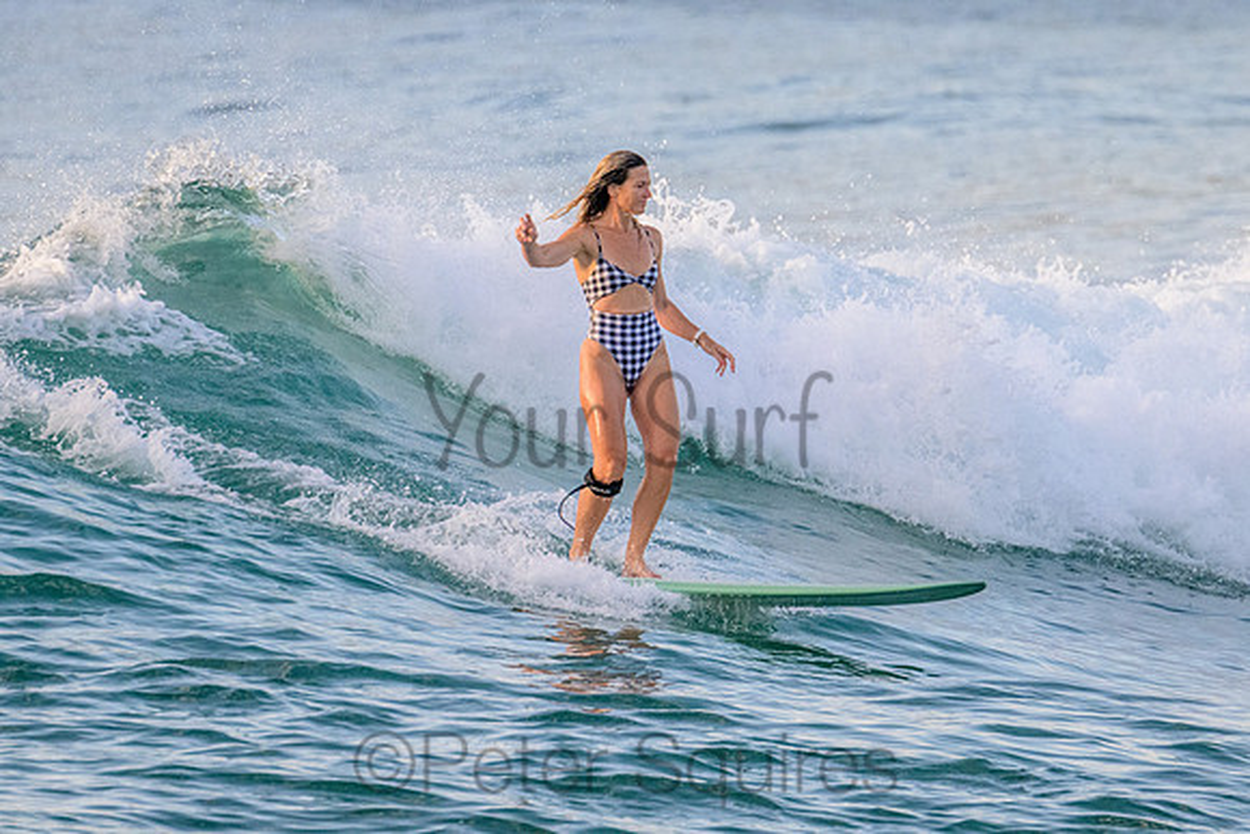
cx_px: 629
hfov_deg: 2.6
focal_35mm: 789
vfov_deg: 1.7
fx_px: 27413
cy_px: 335
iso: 2500
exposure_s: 1/1250
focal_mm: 660
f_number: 11
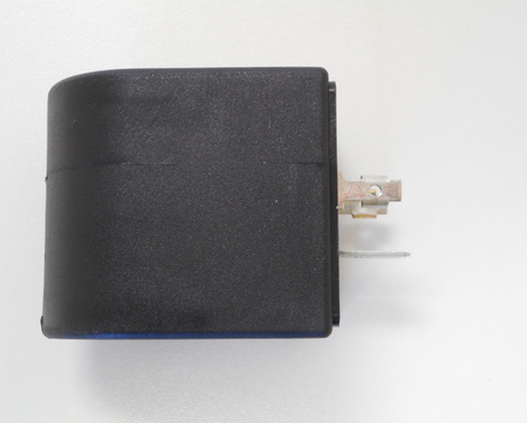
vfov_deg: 24.6
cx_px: 257
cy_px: 212
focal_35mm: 62
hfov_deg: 30.5
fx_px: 968
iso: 400
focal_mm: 10.5
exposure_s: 1/15
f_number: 5.1
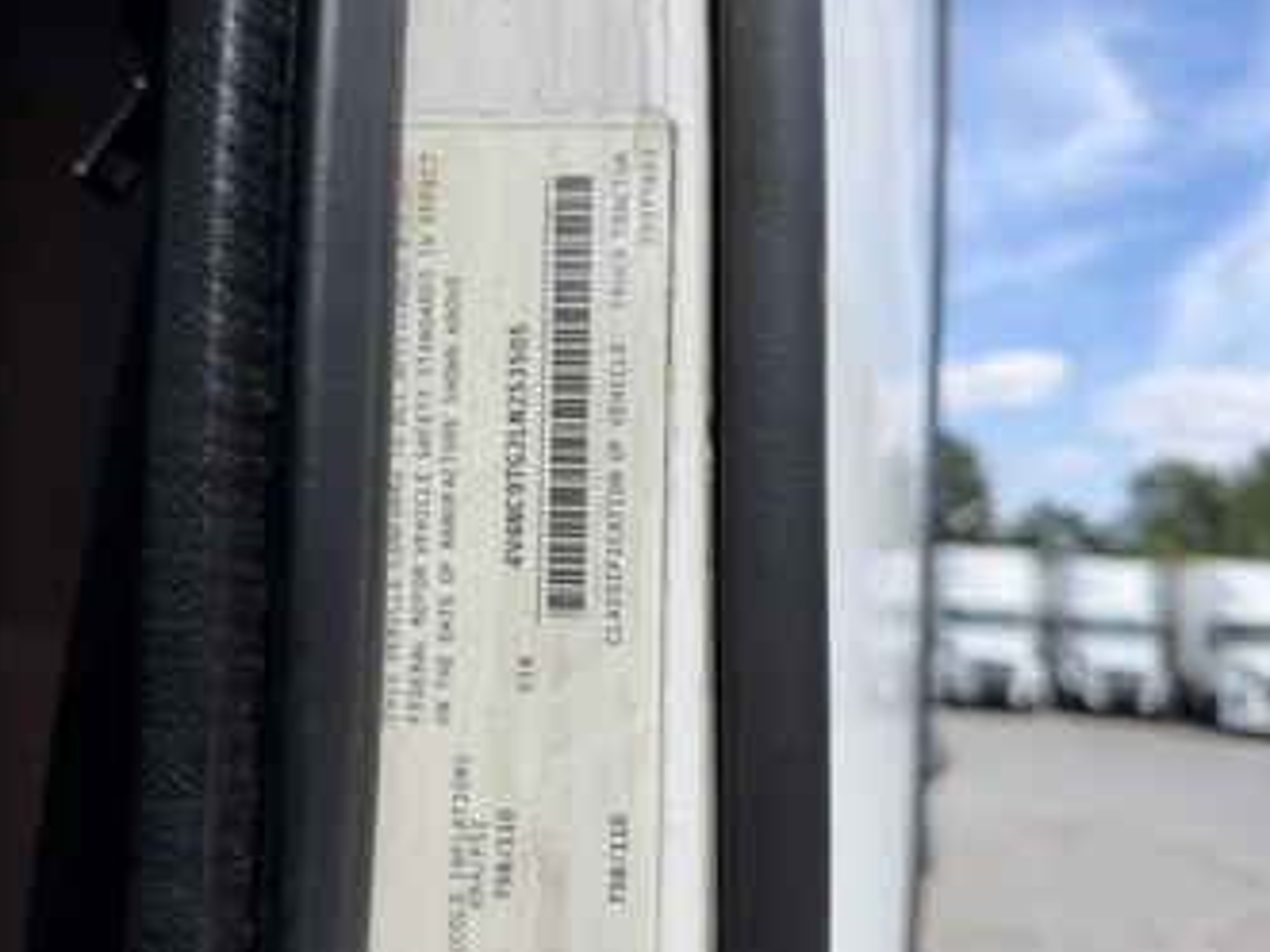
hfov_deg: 61.4
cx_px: 541
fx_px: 1064
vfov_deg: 48.2
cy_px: 511
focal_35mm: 29
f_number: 1.78
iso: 80
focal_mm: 6.76
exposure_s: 1/2525
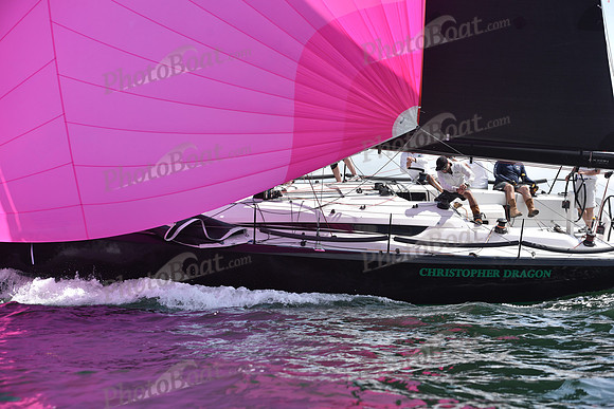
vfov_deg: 19.5
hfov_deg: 28.8
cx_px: 307
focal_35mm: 70
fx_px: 1194
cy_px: 204
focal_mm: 70
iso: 200
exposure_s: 1/1250
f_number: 5.6
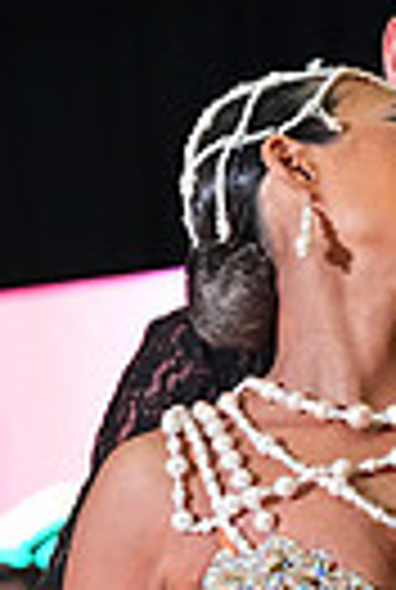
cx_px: 493
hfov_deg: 2.7
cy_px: 1076
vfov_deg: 4.0
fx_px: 8419
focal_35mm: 513
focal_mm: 116
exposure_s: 1/400
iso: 8000
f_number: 5
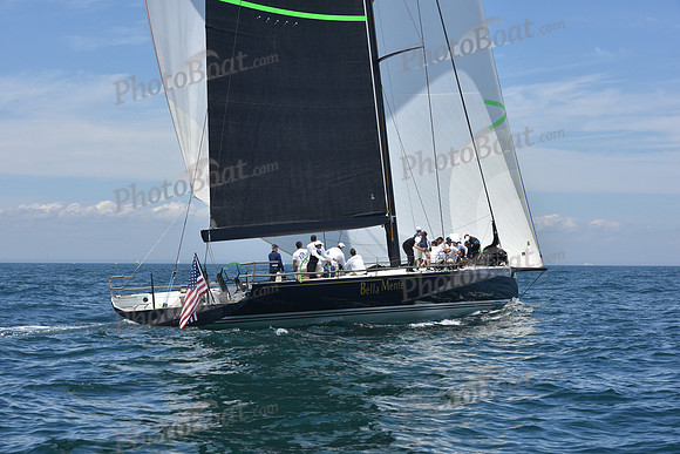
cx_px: 340
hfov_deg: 28.8
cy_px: 227
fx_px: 1322
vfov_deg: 19.5
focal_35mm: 70
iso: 250
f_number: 9
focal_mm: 70
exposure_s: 1/800
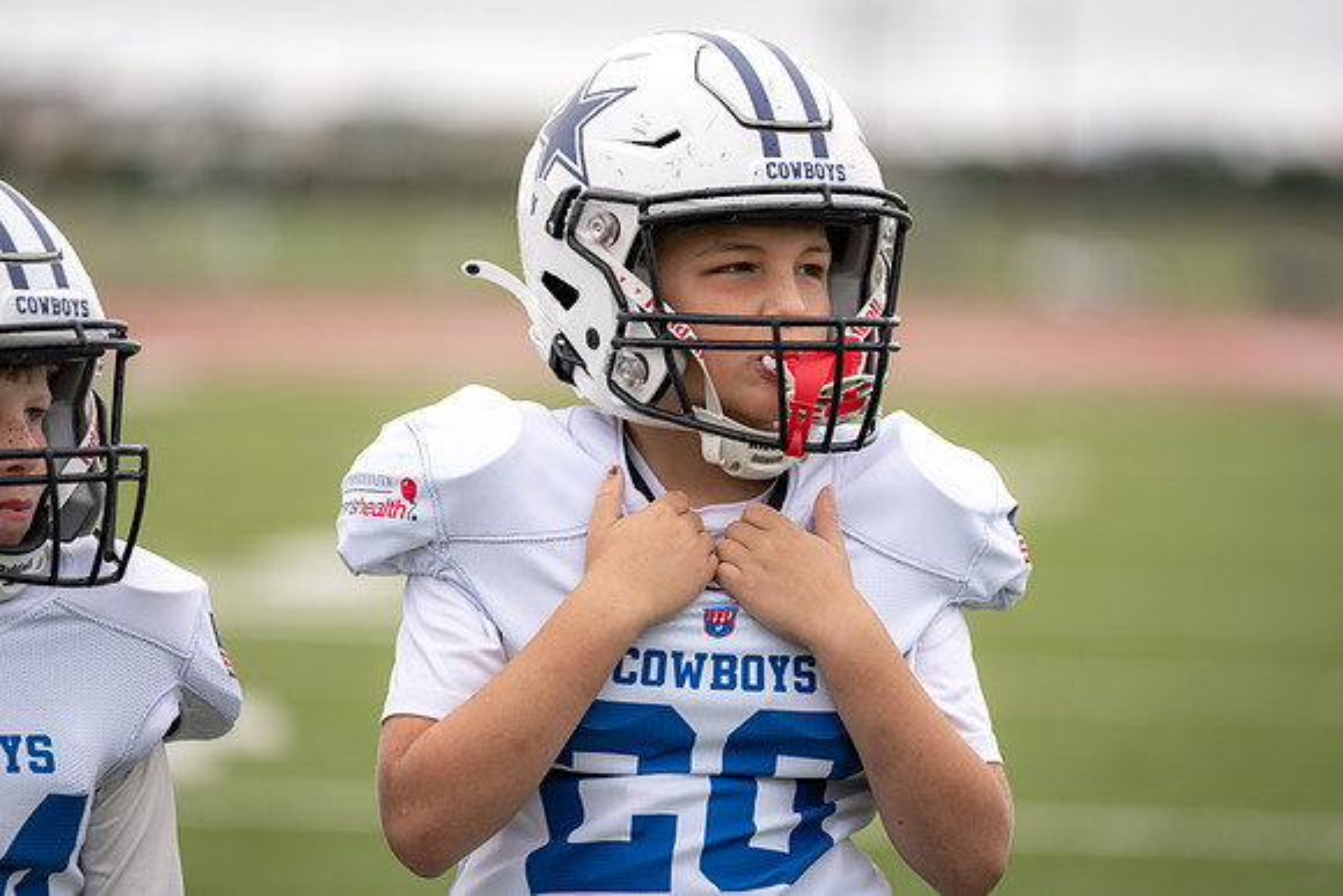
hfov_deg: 10.3
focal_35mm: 200
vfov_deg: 6.9
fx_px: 7463
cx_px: 672
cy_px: 448
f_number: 2.8
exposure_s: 1/400
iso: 100
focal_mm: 200
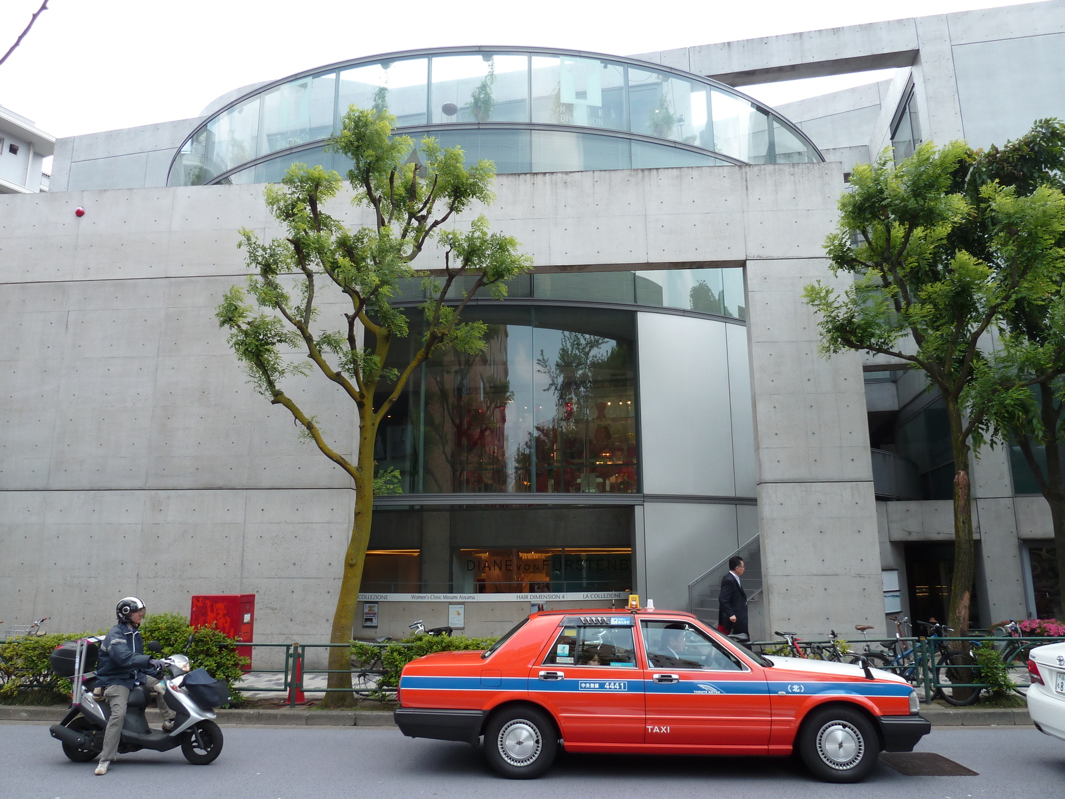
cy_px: 400
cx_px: 532
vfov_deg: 54.9
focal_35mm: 25
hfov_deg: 69.4
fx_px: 769
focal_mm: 4.1
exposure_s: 1/125
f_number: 4
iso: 80
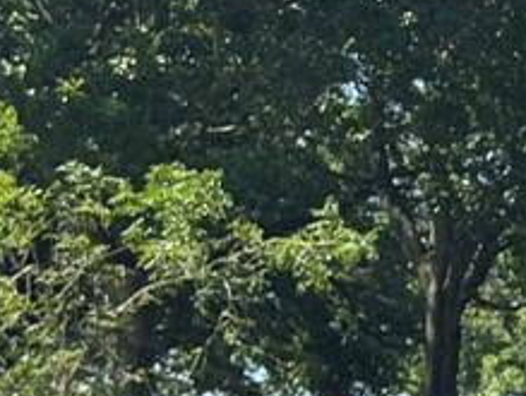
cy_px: 86
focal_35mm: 224
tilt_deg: +6.4
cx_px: 1187
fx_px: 3409
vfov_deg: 6.6
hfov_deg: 8.2
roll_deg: +0.2
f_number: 1.78
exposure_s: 1/1984
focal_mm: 6.76
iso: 64
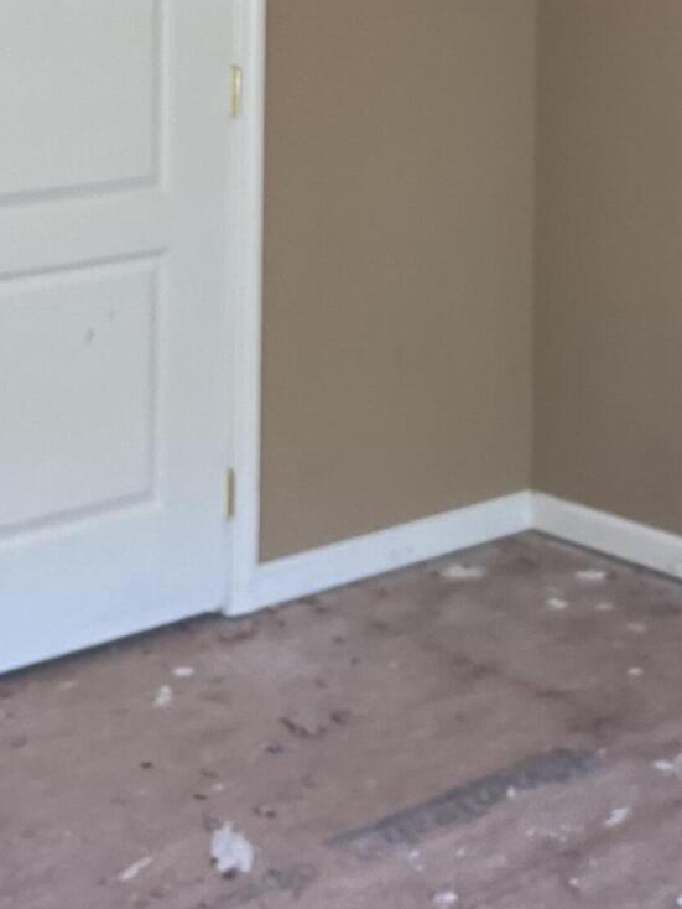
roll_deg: -0.3
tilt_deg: -0.1
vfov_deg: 23.1
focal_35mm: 79
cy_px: -113
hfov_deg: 18.5
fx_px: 2074
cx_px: 524
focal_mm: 3
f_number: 1.8
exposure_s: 1/40
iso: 320
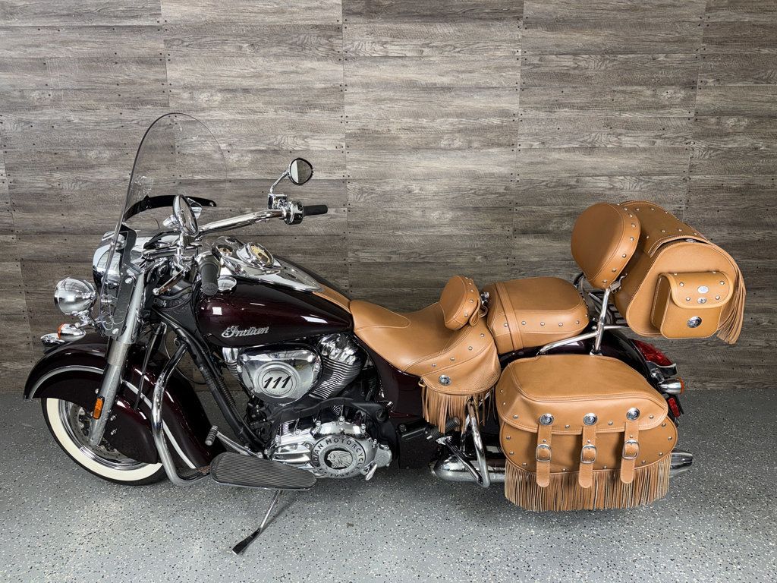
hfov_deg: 71.6
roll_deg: +0.6
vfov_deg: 56.8
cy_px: 292
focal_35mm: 24
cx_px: 388
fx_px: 539
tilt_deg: -12.2
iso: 64
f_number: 1.78
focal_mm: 6.76
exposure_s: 1/30
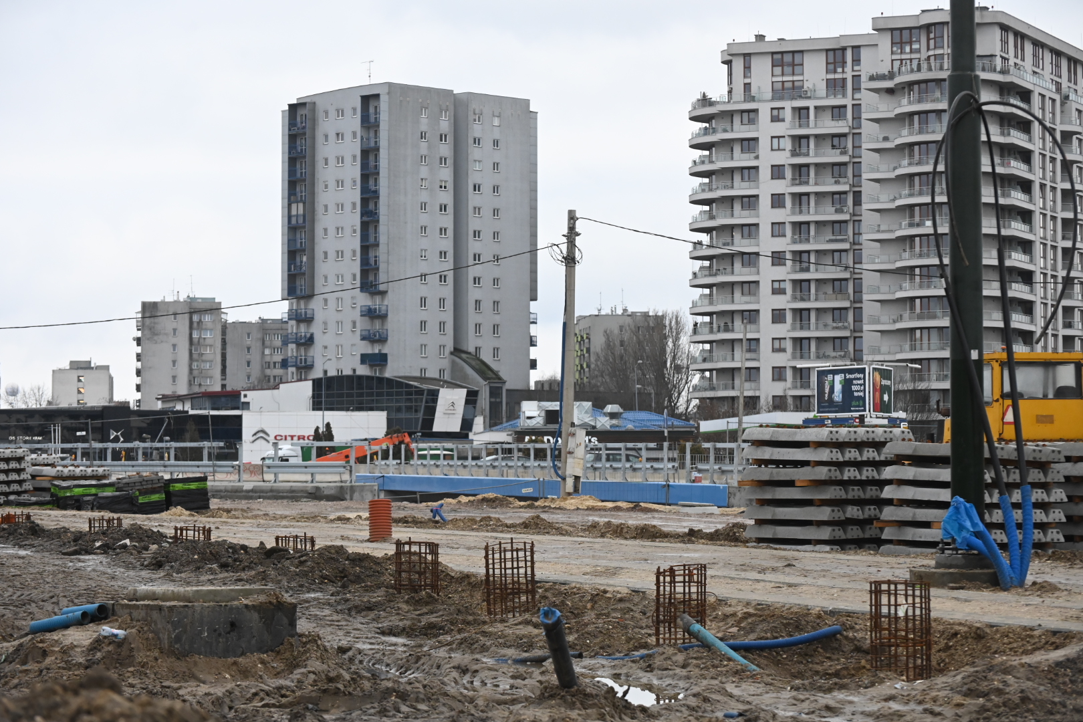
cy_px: 361
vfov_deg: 13.4
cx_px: 542
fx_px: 3068
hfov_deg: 20.0
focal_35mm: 102
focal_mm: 102
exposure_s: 1/800
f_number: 7.1
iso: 3200
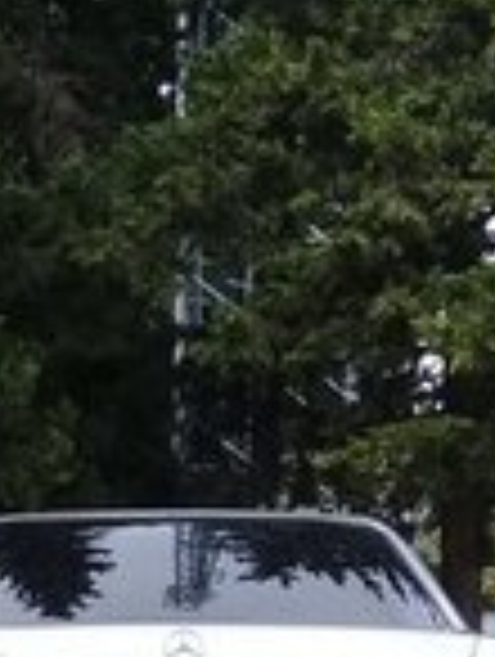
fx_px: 1996
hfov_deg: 14.1
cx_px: 104
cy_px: 873
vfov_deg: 17.4
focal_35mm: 105
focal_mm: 3.3
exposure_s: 1/524
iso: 50
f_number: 2.2
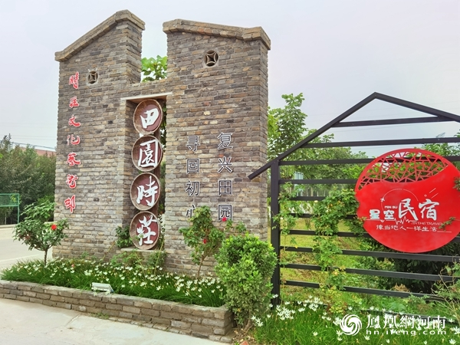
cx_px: 230
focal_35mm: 27
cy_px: 172
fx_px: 359
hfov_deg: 65.3
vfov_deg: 51.4
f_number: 1.9
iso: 50
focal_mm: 6.71
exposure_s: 1/1227
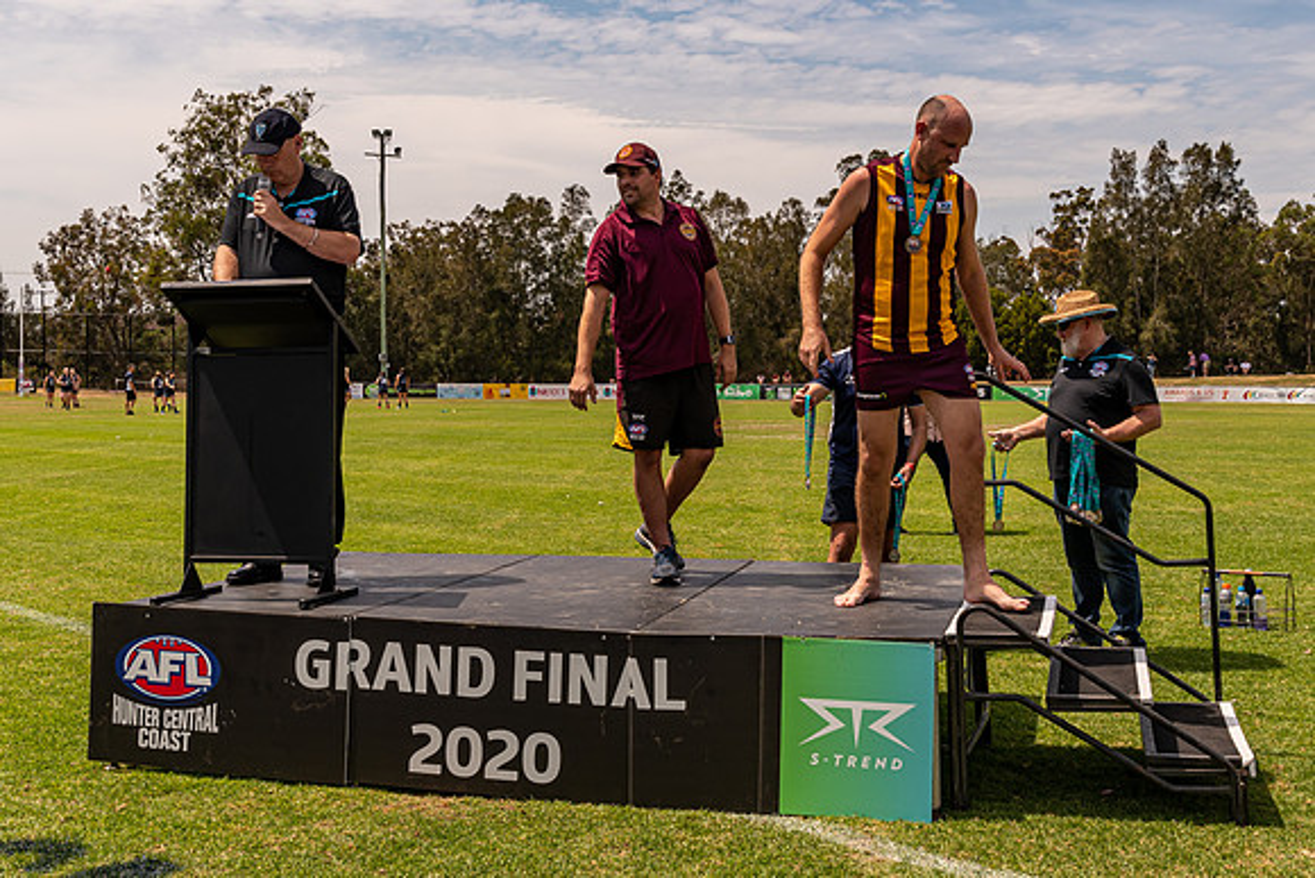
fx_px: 1606
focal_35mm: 44
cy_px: 377
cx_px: 689
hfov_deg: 44.5
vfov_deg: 30.5
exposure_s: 1/800
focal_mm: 25
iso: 200
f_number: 8
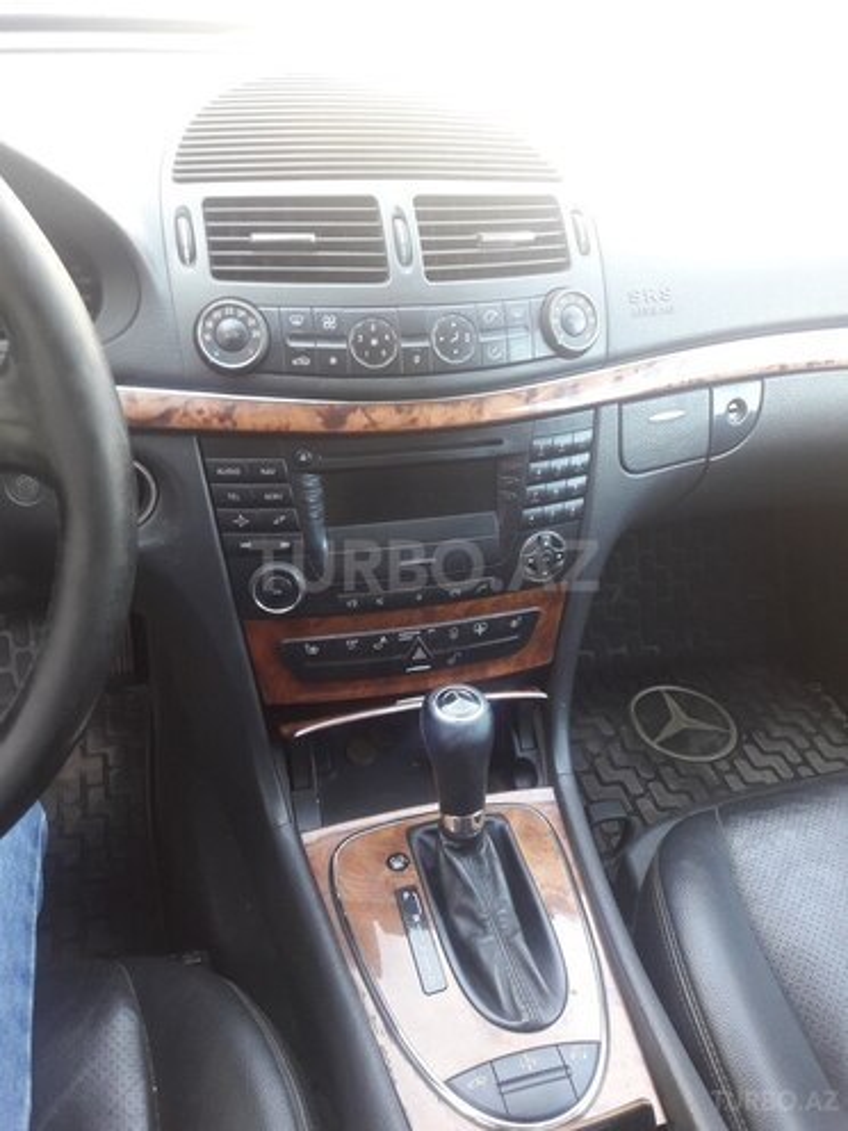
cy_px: 566
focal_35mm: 28
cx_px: 424
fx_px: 915
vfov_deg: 63.4
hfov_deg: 49.7
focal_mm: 3.7
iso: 100
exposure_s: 1/33
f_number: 1.9
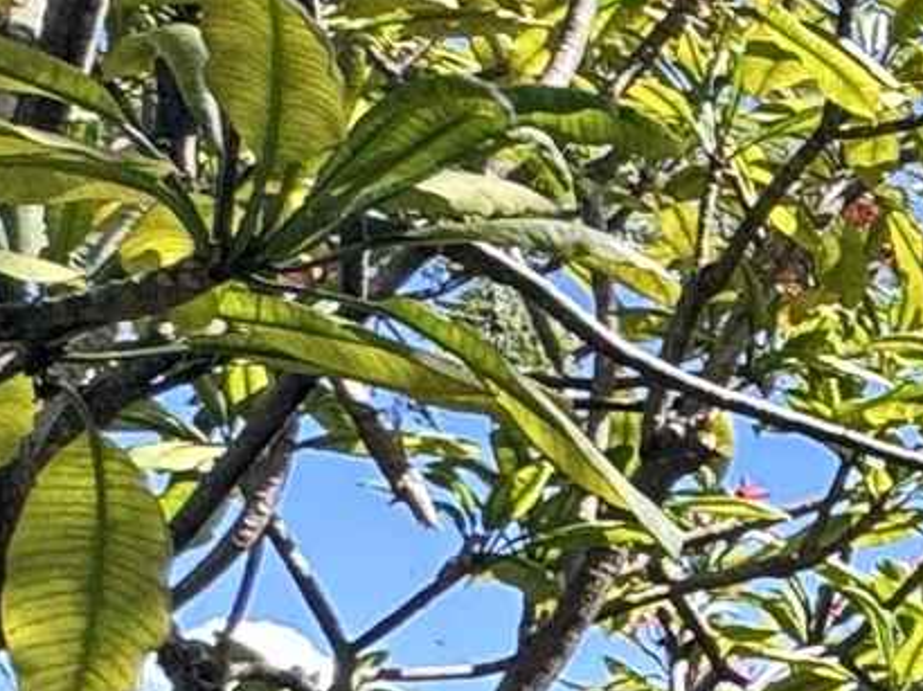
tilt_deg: +9.8
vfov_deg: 13.6
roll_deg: -5.3
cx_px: 2535
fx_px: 2798
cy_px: 880
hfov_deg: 12.2
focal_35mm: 105
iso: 40
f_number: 2.2
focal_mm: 2.22
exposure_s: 1/456
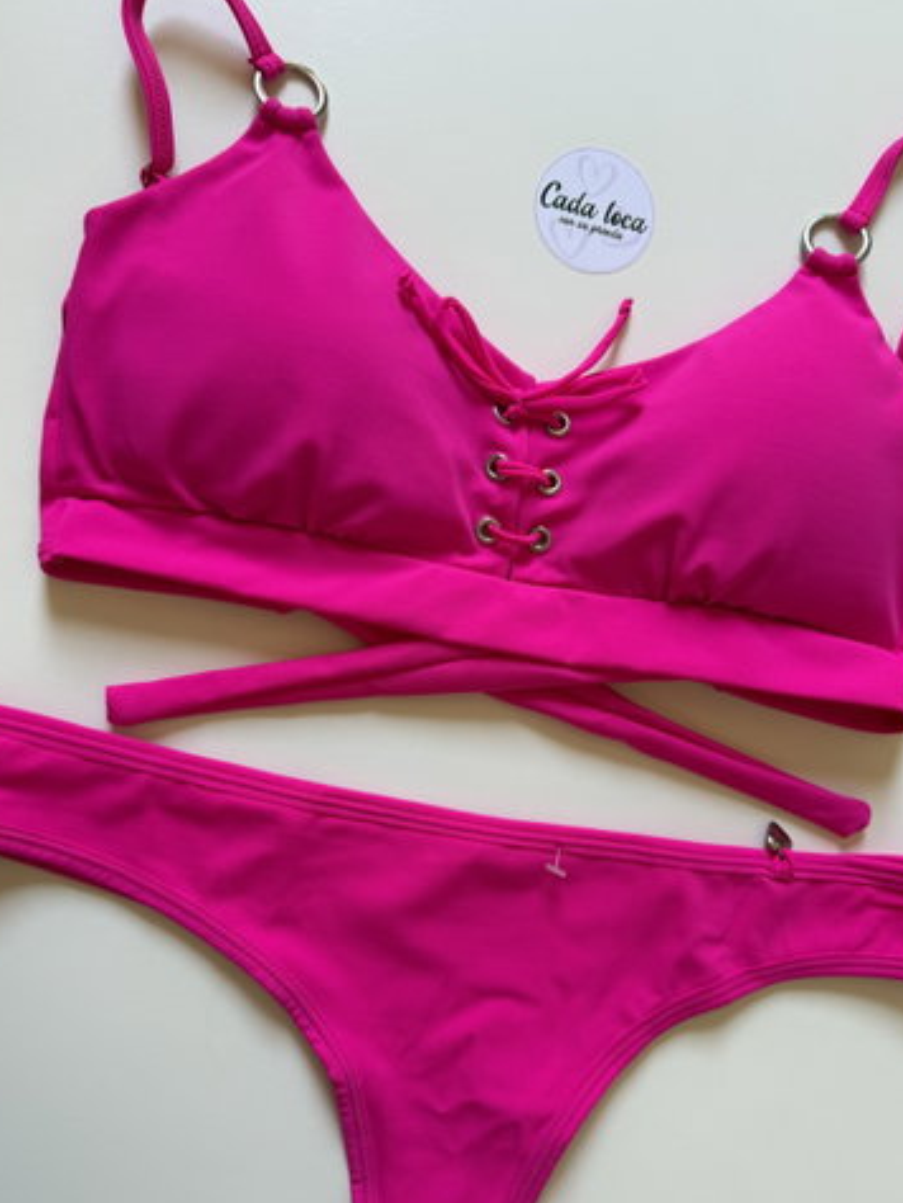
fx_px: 938
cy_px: 669
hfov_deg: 51.4
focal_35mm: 27
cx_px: 469
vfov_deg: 65.1
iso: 64
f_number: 1.78
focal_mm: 6.76
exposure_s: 1/121
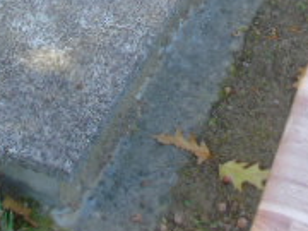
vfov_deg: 15.5
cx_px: 169
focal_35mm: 89
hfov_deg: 22.0
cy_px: -101
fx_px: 792
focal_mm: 4.4
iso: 80
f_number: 3.4
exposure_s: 1/80
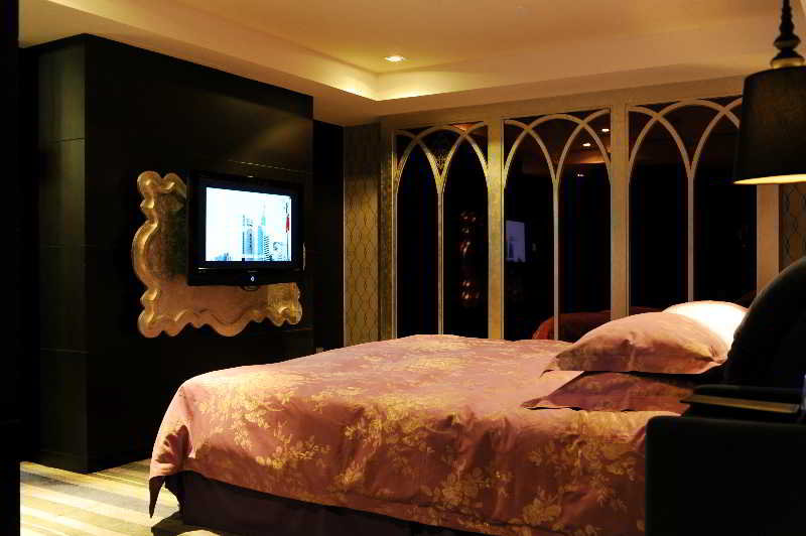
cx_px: 403
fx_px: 783
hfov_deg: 54.5
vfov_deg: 37.8
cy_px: 268
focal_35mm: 35
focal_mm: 35
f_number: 4
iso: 1000
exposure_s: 1/4
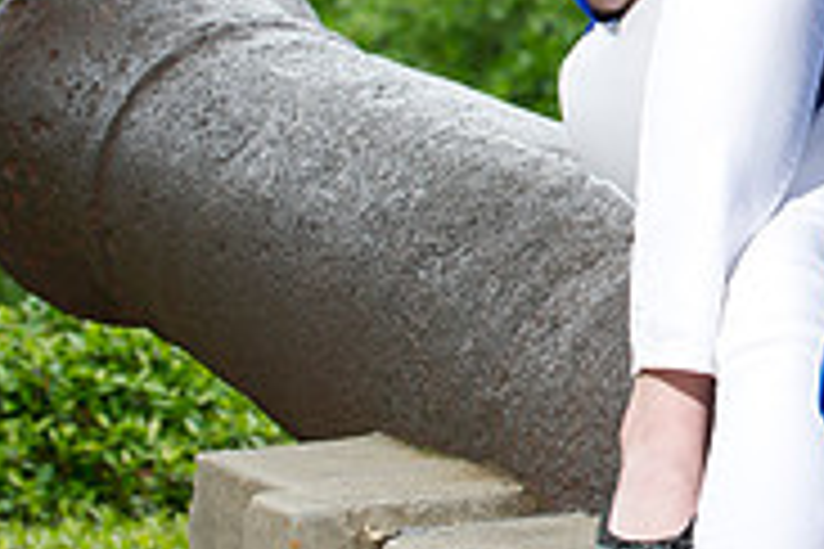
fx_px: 6248
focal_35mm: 273
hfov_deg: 7.5
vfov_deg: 5.0
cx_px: 1067
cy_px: -162
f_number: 6.3
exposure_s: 1/125
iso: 320
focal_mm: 86
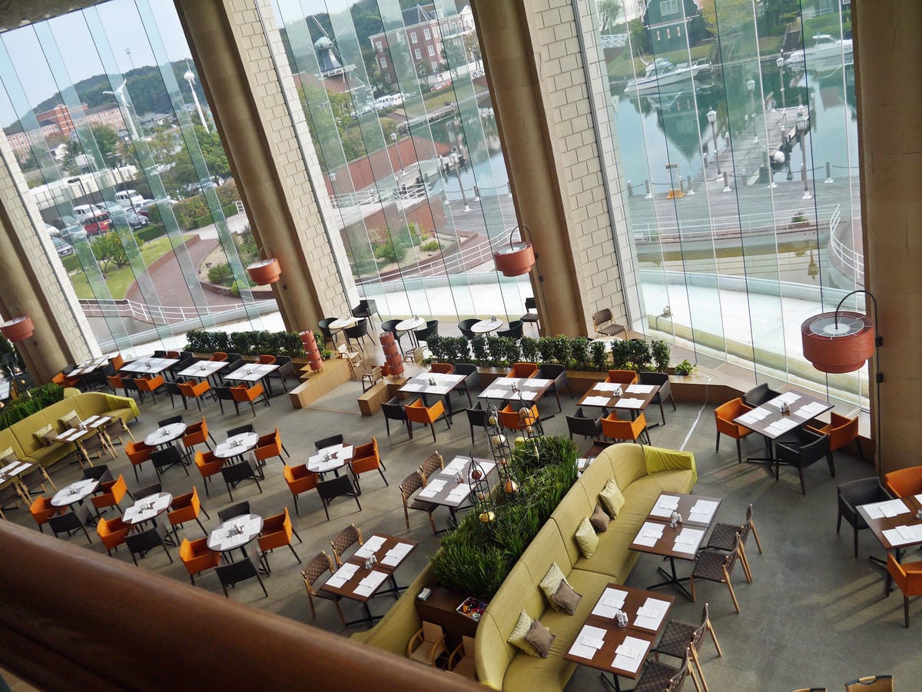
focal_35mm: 28
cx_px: 461
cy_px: 346
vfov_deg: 49.7
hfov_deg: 63.4
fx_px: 746
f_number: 5
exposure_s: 1/250
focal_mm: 14
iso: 160
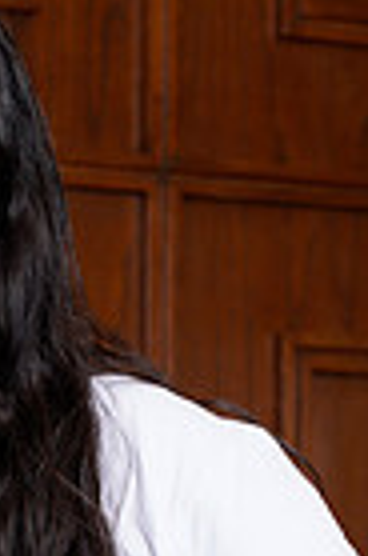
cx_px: -164
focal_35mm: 355
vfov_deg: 5.8
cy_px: 732
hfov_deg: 3.8
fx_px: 5470
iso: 200
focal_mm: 85
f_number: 5.6
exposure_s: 1/250
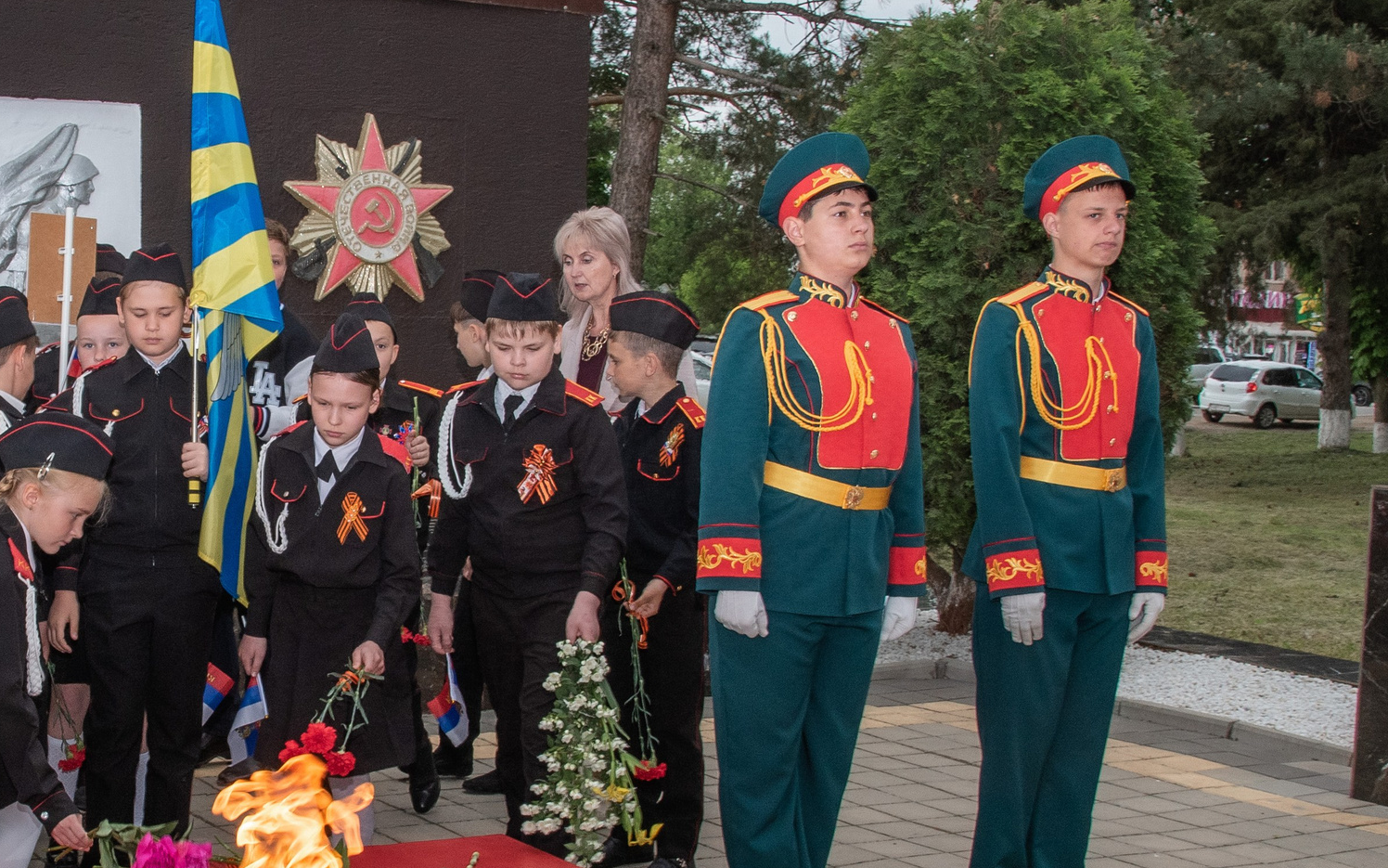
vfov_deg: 22.7
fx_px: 2156
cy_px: 503
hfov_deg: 33.9
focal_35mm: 57
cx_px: 162
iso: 640
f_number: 10
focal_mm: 24
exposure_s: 1/160
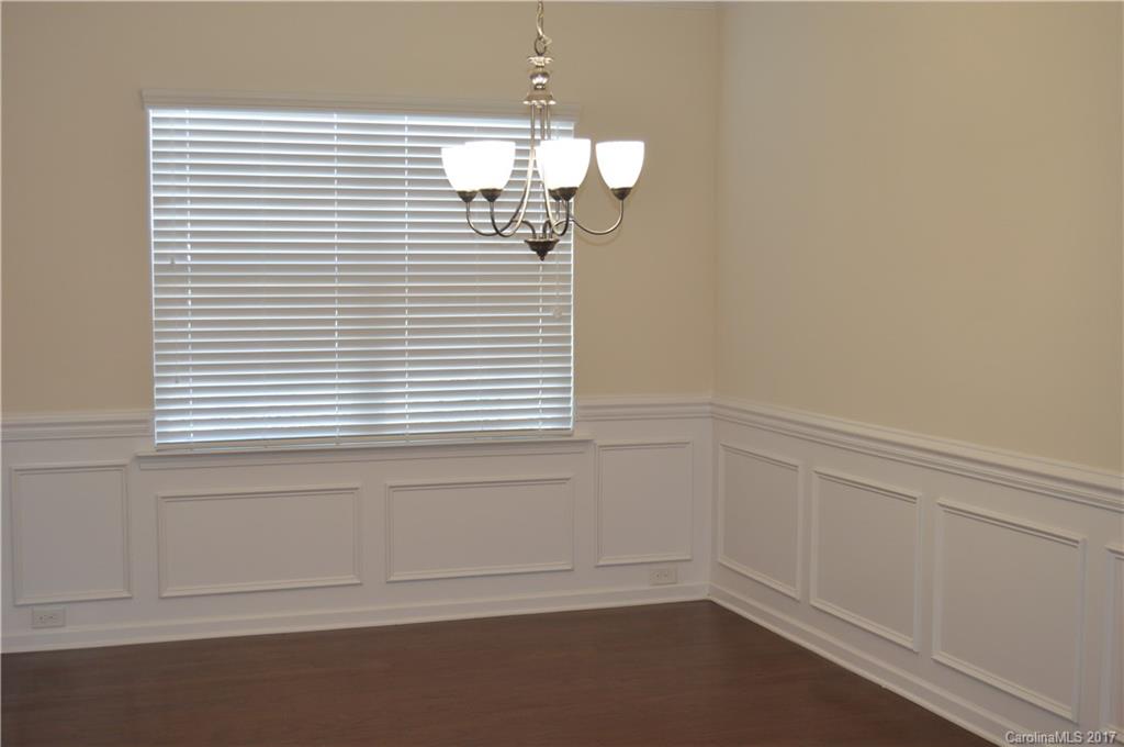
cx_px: 562
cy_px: 374
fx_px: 1450
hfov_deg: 42.4
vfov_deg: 28.9
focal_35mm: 46
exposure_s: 1/60
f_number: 4.2
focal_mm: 31
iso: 500
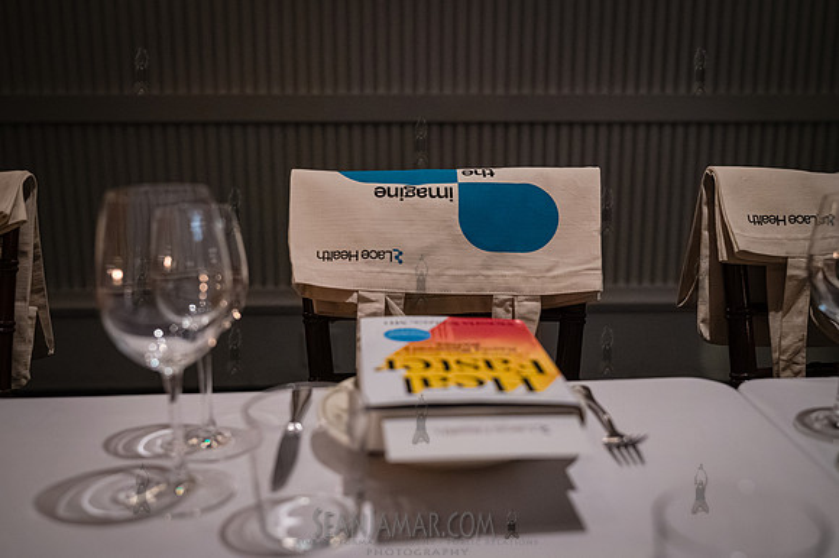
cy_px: 279
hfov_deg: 47.6
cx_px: 420
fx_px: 952
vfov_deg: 32.7
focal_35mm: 41
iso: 12800
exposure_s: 1/250
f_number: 2.8
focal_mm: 40
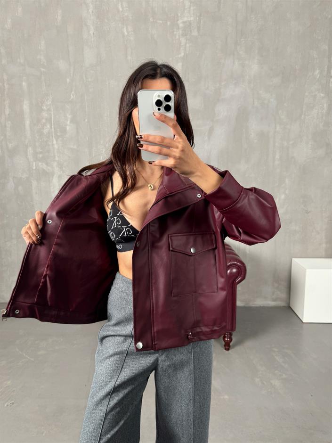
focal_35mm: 24
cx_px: 166
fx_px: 307
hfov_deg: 56.8
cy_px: 222
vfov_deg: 71.6
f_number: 1.78
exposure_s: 1/121
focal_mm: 6.76
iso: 100
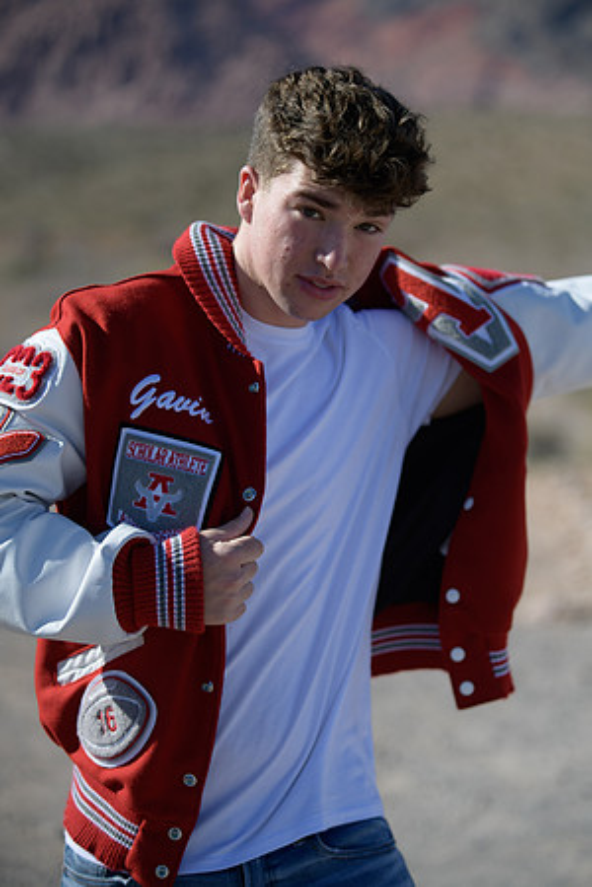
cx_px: 296
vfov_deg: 22.6
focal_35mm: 90
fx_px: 2220
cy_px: 444
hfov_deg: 15.2
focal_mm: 90
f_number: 2.8
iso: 200
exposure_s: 1/5000
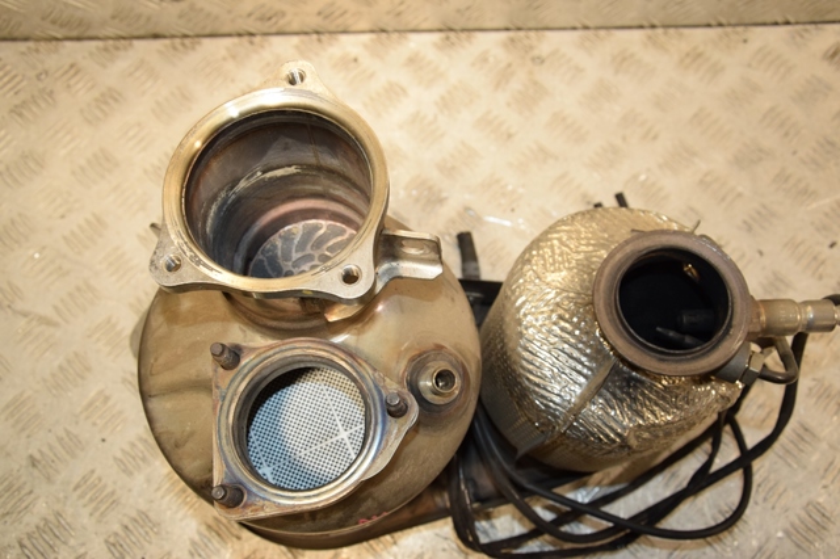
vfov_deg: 36.8
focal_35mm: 36
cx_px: 420
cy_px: 280
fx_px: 840
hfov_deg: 53.2
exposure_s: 1/200
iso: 800
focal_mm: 24
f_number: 7.1
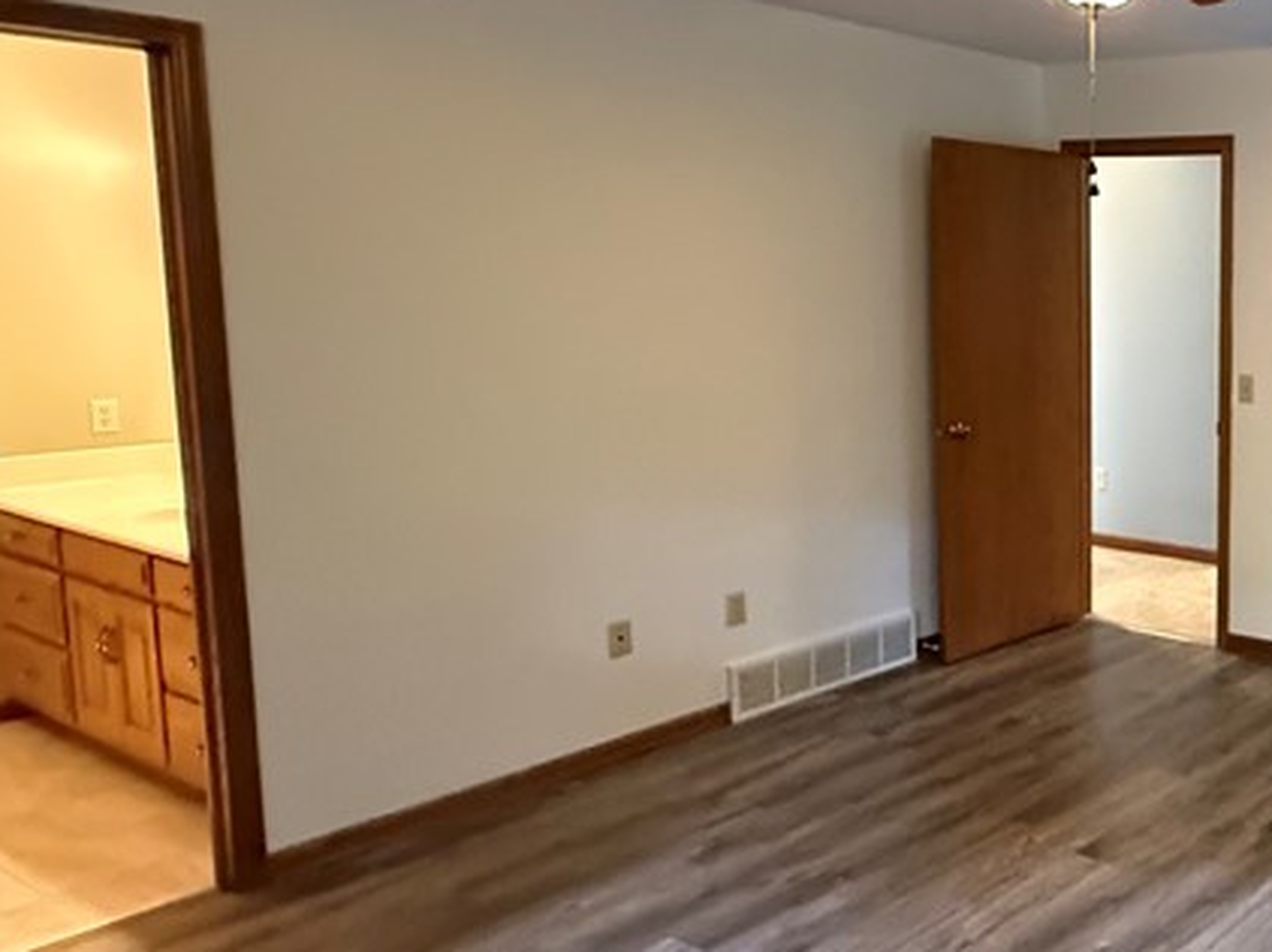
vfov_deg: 41.6
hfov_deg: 43.3
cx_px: 1365
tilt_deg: -5.9
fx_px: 1249
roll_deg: -1.1
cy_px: 395
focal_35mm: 34
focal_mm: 2.22
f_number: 2.2
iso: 1000
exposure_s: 1/60
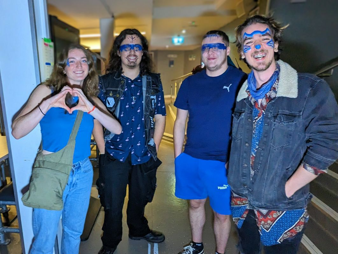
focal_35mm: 16
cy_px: 127
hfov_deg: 94.4
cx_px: 169
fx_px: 156
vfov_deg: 78.3
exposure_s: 1/25
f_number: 2.2
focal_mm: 2.35
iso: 364
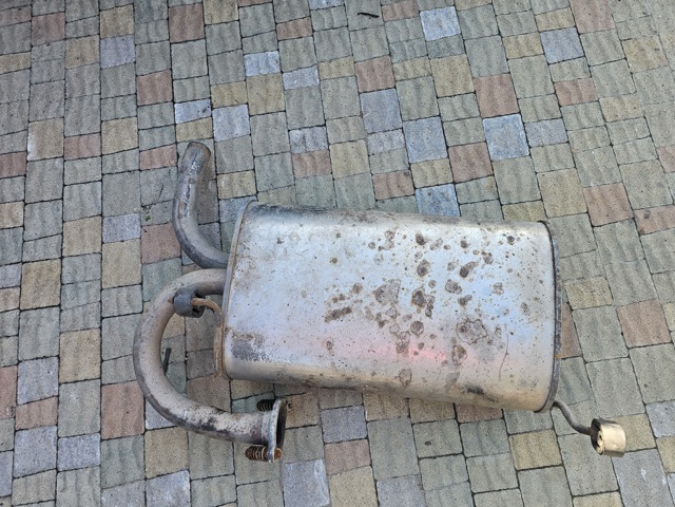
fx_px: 448
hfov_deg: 73.9
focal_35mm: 23
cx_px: 338
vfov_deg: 58.9
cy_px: 254
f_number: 1.7
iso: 32
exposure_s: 1/182
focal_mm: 6.3
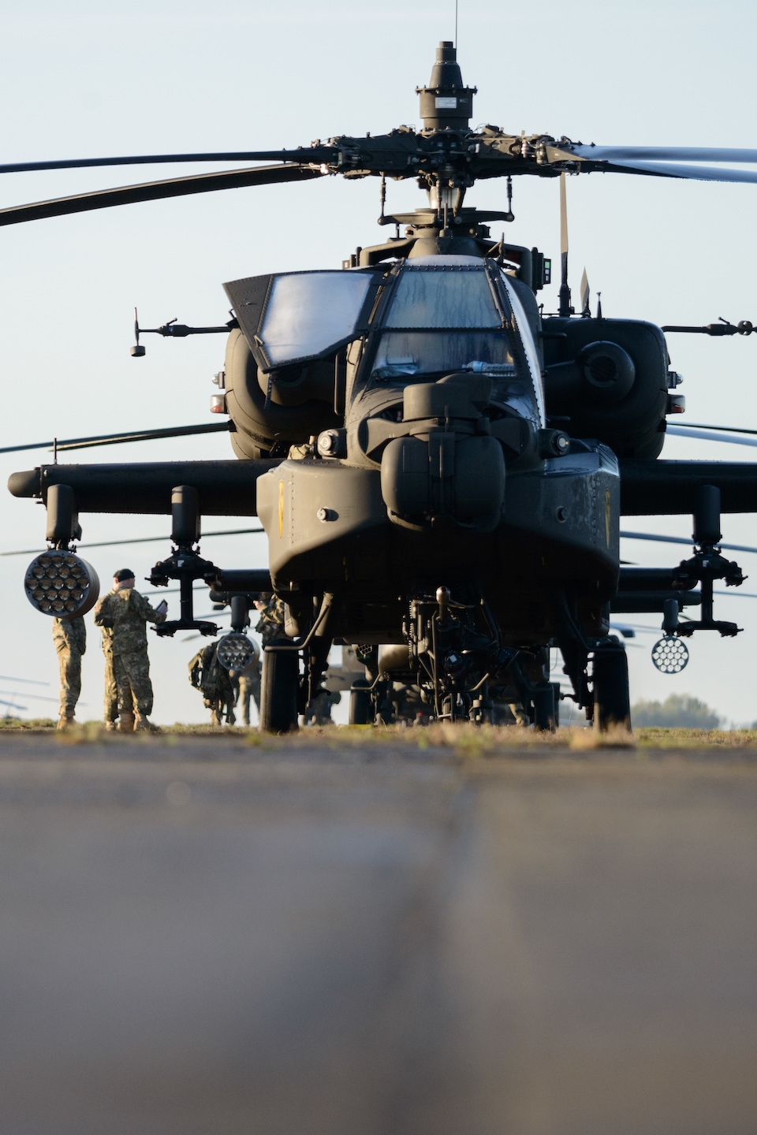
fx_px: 7885
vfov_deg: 8.2
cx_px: 378
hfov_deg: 5.5
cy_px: 568
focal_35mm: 250
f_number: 6.3
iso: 800
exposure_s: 1/1600
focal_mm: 250
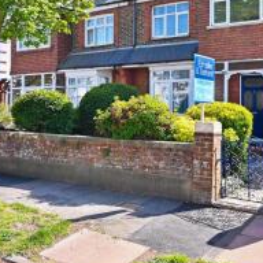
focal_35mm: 39
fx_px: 336
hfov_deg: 42.2
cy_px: 79
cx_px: 174
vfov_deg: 42.0
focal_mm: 18.5
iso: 250
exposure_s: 1/160
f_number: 8
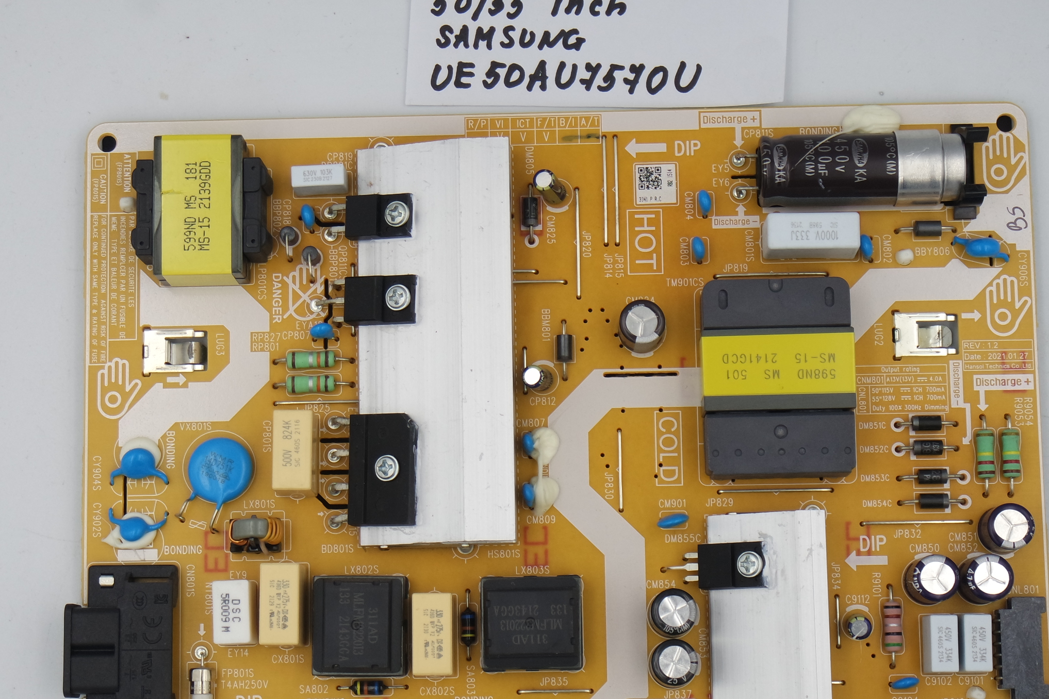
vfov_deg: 17.3
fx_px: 2302
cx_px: 517
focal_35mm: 79
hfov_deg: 25.7
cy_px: 391
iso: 160
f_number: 5
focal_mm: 20
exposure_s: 1/125
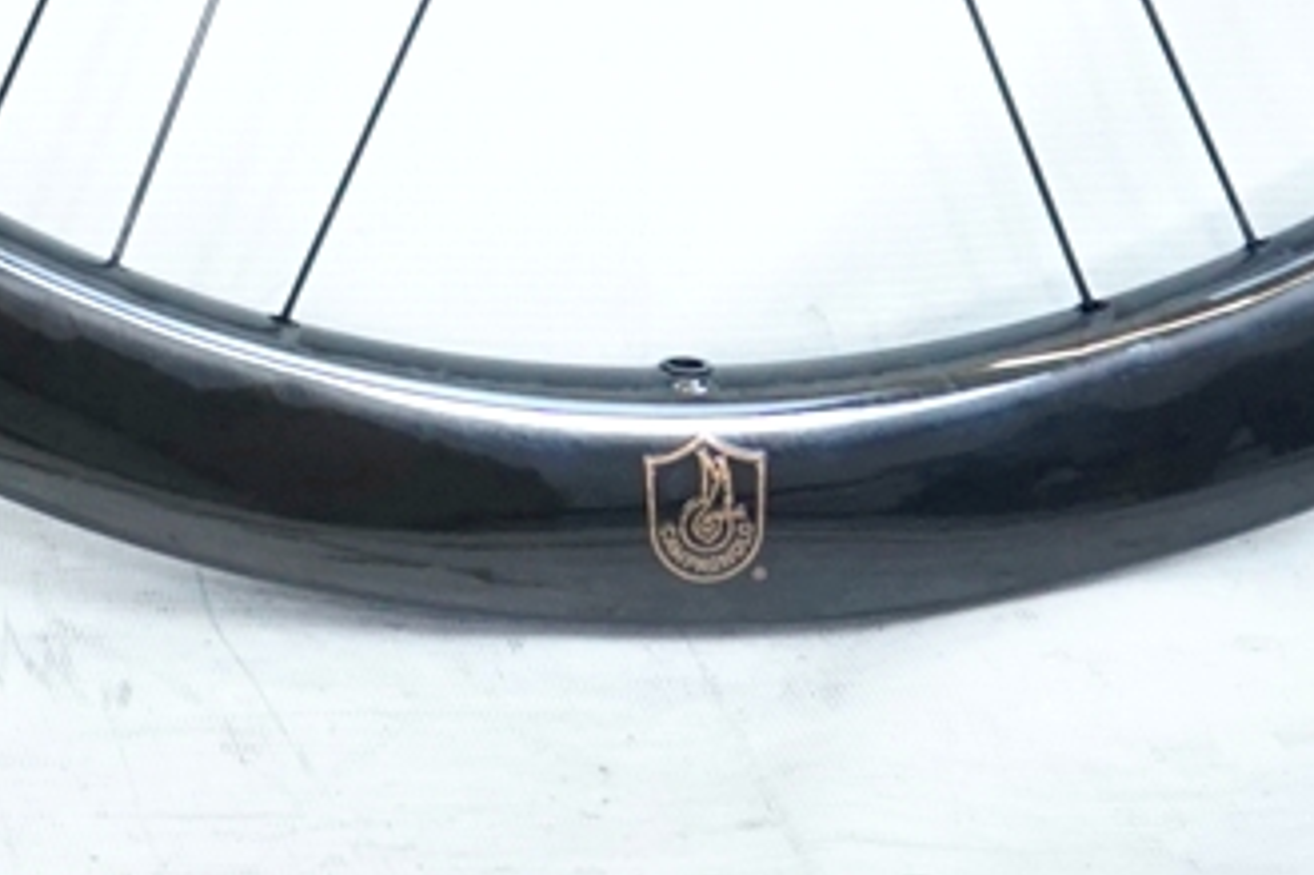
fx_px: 6709
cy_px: -1135
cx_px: -1146
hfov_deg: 10.4
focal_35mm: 184
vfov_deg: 7.1
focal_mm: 21
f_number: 7.1
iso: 800
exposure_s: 1/25
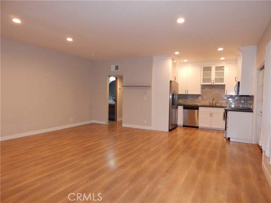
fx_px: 180
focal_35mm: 23
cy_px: 102
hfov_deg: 73.9
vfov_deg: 58.9
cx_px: 136
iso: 200
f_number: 3
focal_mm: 4
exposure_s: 1/30
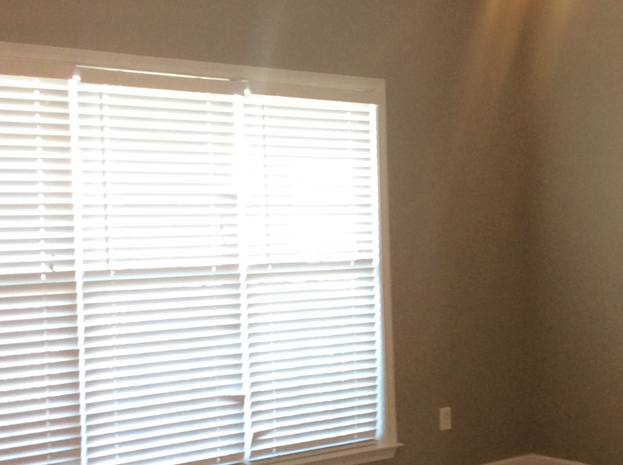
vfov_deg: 22.9
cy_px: 267
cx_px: 408
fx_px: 1150
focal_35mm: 64
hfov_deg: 30.1
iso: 100
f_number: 2.4
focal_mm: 3.3
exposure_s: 1/24
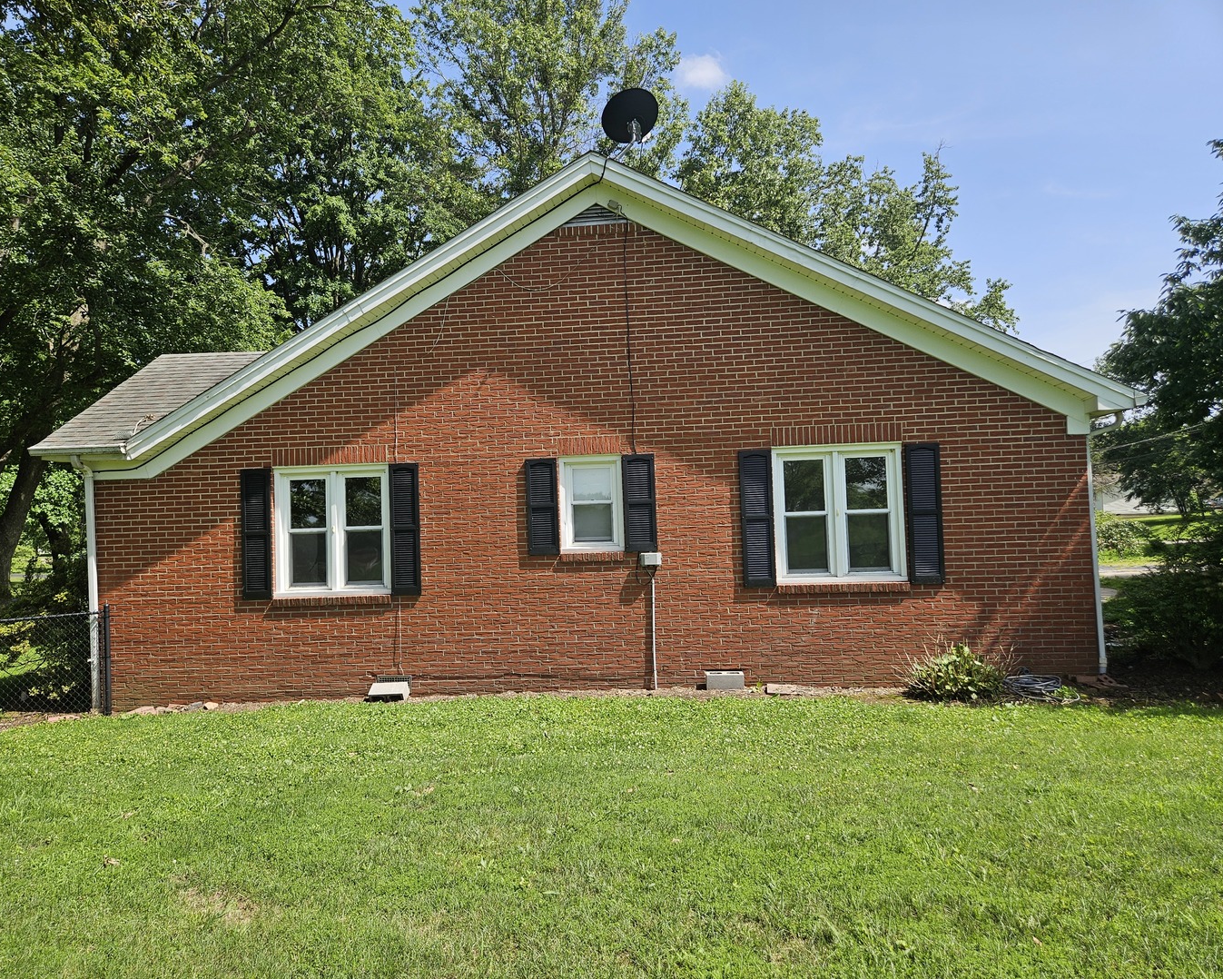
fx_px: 869
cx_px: 583
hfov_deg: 70.2
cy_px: 490
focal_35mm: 24
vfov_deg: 58.8
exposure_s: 1/1027
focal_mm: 5.4
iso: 25
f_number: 1.8
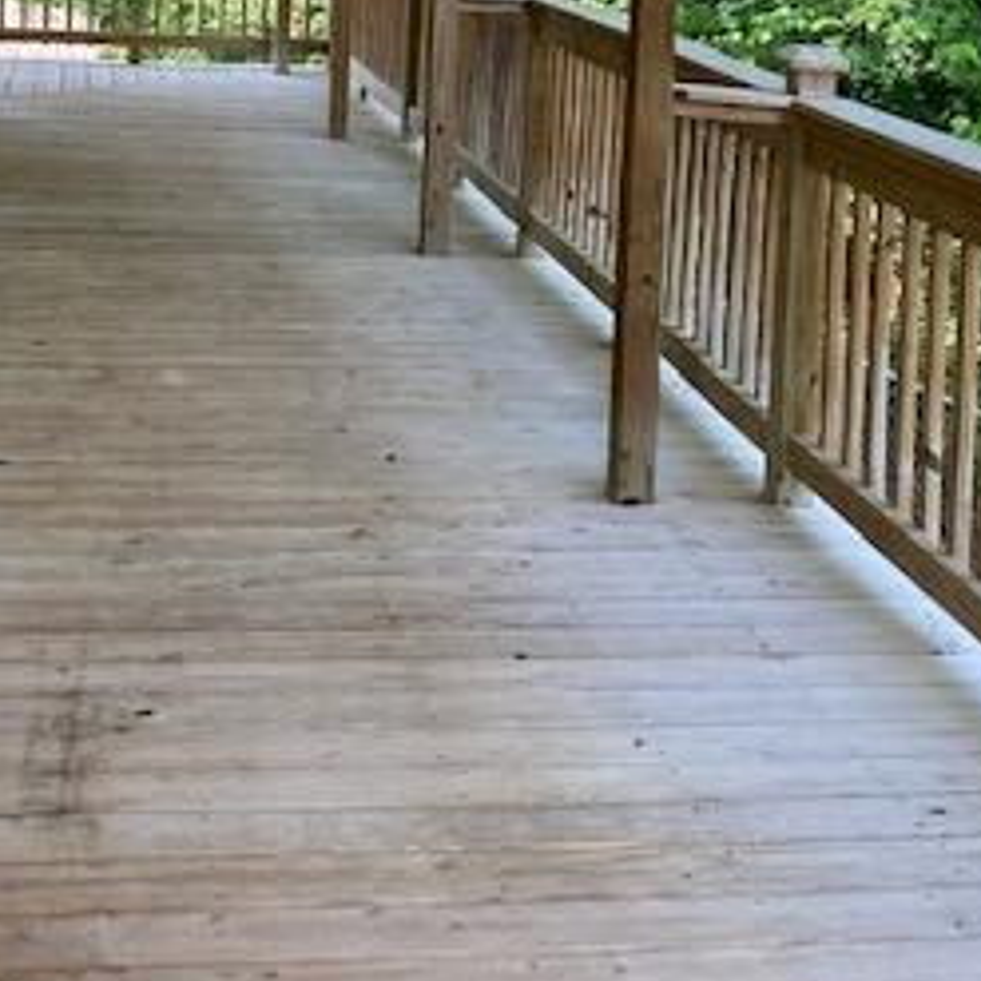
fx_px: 2052
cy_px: 52
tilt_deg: -5.3
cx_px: 469
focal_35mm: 64
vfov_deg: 25.8
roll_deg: -2.5
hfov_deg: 26.9
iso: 25
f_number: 1.8
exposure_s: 1/122
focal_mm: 3.99
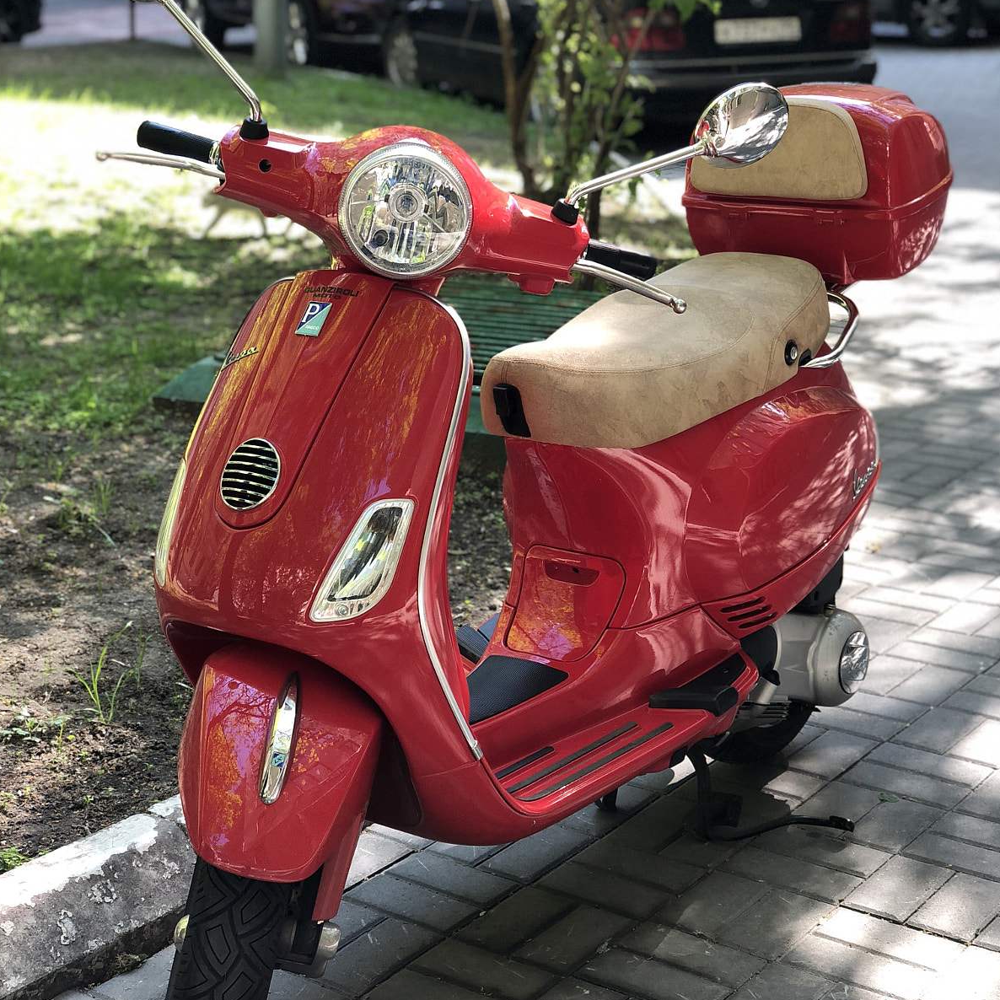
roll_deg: -1.3
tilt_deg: -18.0
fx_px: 2026
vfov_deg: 27.7
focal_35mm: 62
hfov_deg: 27.7
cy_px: 533
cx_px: 500
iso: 32
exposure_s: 1/60
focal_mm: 6
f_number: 2.4
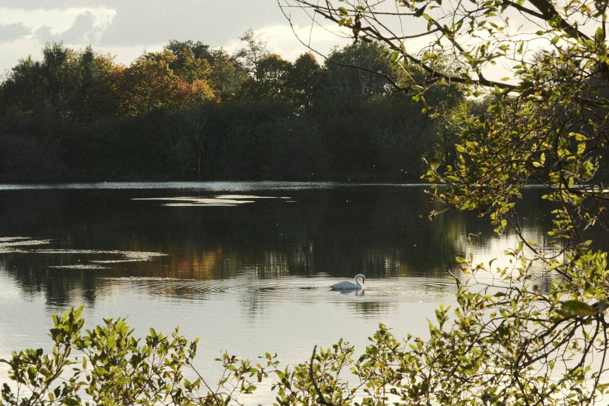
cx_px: 304
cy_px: 203
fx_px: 2030
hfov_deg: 17.1
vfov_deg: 11.4
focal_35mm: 120
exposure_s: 1/240
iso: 1250
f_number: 16
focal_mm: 80
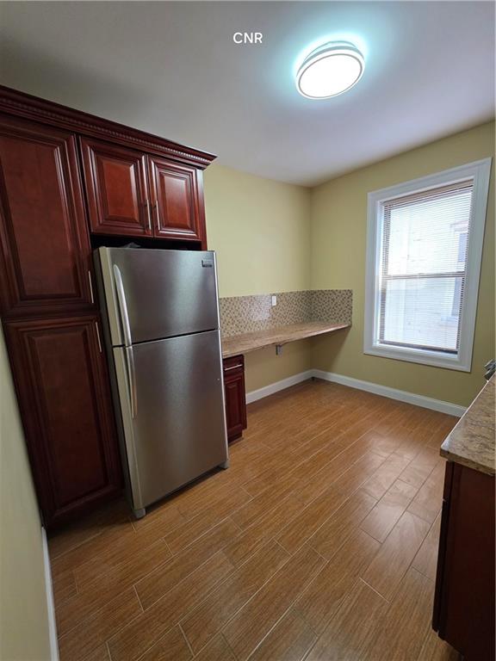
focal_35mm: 13
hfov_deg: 89.9
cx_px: 248
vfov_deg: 106.2
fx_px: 248
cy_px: 330
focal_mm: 2.2
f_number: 1.9
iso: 200
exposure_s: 1/120
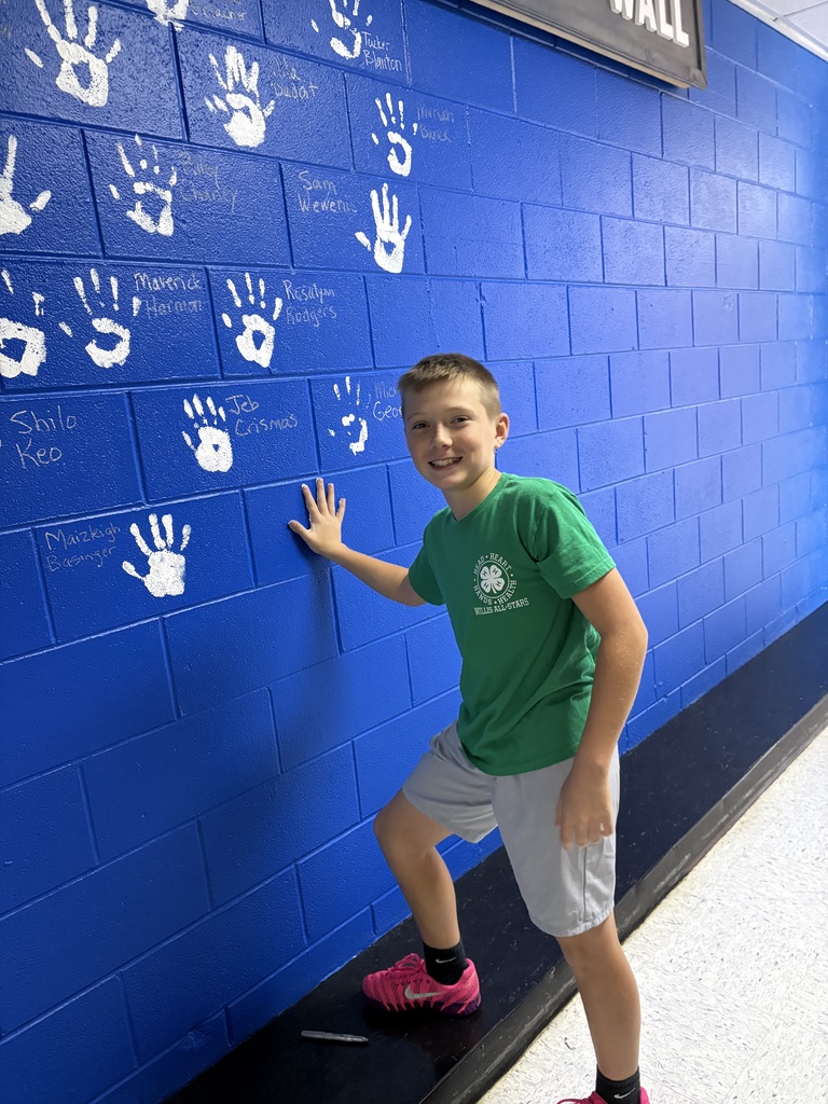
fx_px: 829
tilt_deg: -9.3
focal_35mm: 26
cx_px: 414
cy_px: 552
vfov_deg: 67.3
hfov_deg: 53.1
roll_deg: +7.5
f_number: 1.6
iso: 400
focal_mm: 5.96
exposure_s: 1/40
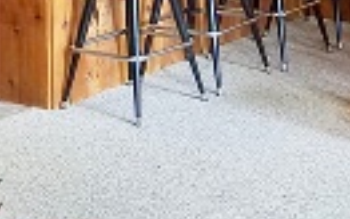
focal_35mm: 135
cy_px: -216
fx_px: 1288
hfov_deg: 15.5
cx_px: 187
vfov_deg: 9.1
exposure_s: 1/30
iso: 160
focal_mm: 4.2
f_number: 1.7
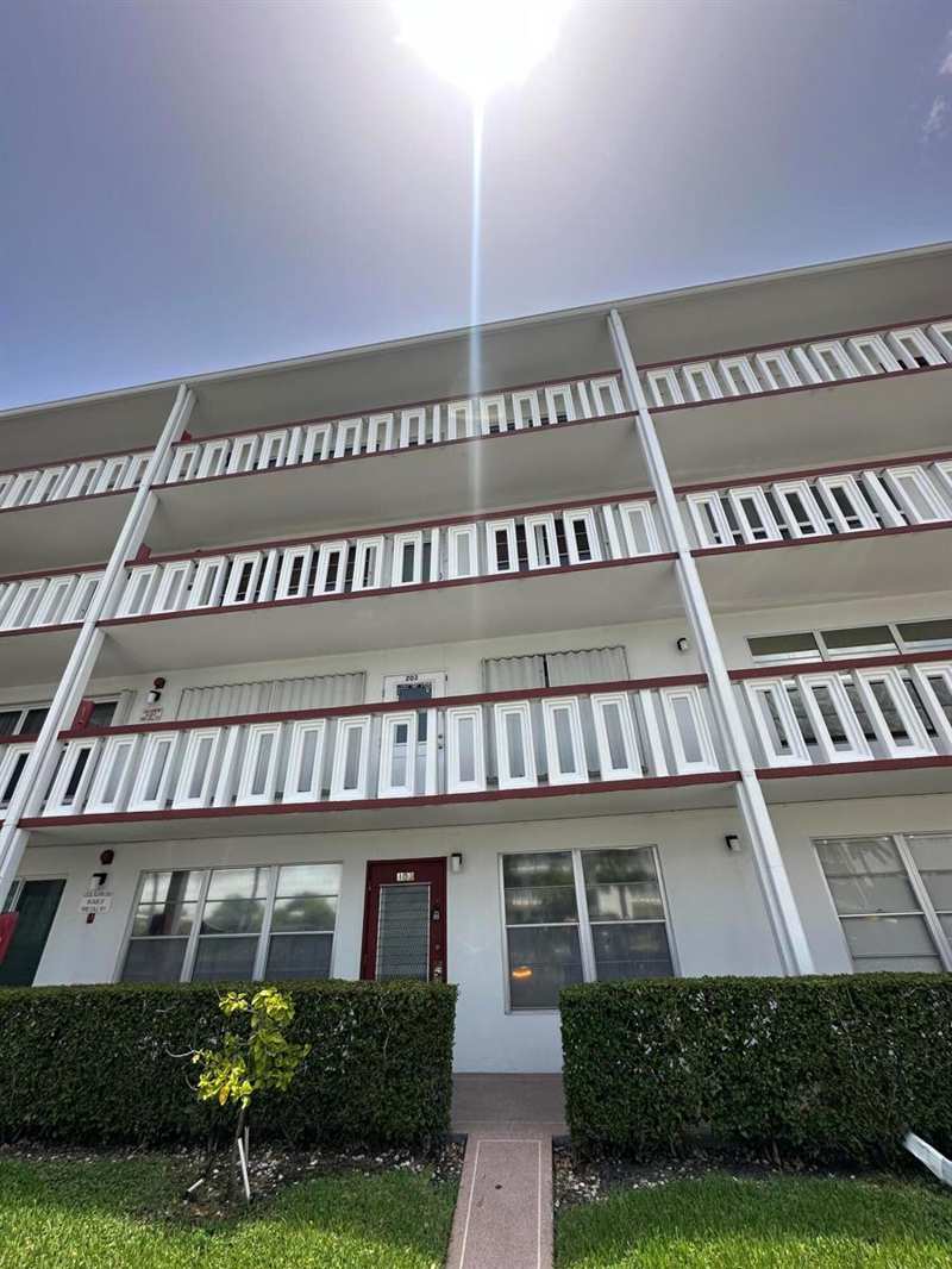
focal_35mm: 14
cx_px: 476
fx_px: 513
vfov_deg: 102.1
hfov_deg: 85.7
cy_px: 634
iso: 50
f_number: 2.2
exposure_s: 1/1531
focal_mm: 2.22
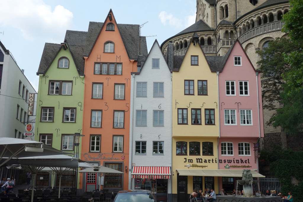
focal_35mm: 43
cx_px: 152
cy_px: 101
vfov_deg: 31.2
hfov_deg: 45.4
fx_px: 362
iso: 125
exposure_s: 1/400
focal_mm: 15.82
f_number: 5.6
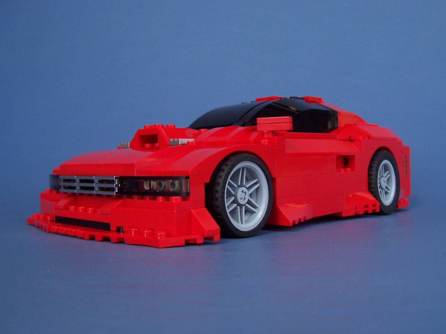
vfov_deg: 38.7
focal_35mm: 37
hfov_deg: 50.1
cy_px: 167
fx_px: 477
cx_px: 223
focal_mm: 5.6
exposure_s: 1/350
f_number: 2.8
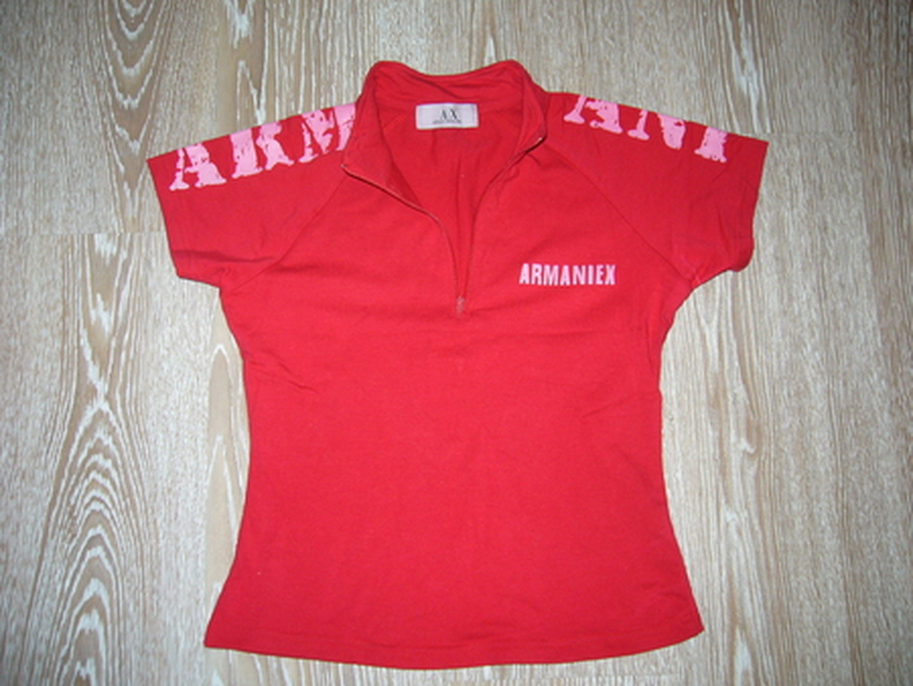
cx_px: 456
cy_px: 343
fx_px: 924
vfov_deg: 40.7
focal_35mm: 35
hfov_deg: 52.6
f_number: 2.8
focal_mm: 5.8
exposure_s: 1/60
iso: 100
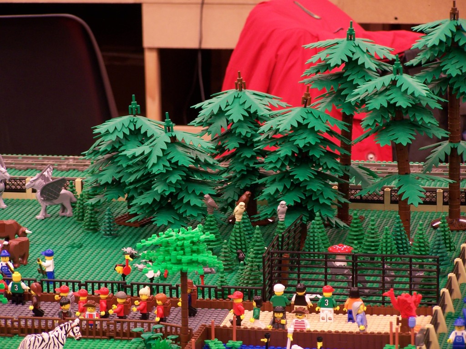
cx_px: 233
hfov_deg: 10.5
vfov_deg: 7.9
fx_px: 2544
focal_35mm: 189
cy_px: 174
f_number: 3.2
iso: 80
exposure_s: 1/2
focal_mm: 31.3
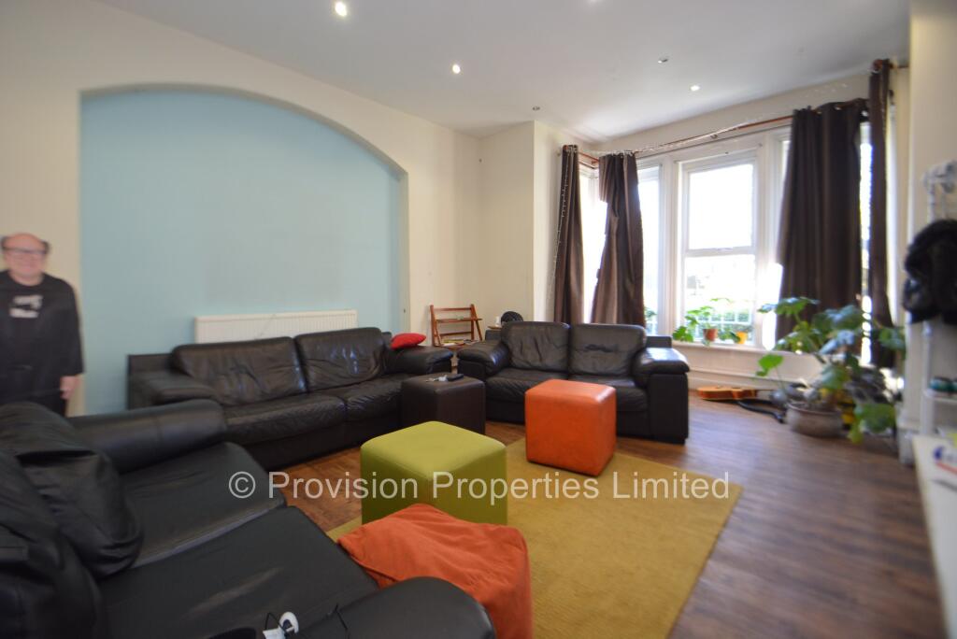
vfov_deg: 77.4
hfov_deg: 100.4
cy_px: 320
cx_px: 478
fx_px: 399
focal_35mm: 15
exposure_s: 1/60
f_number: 4
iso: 800
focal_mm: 10
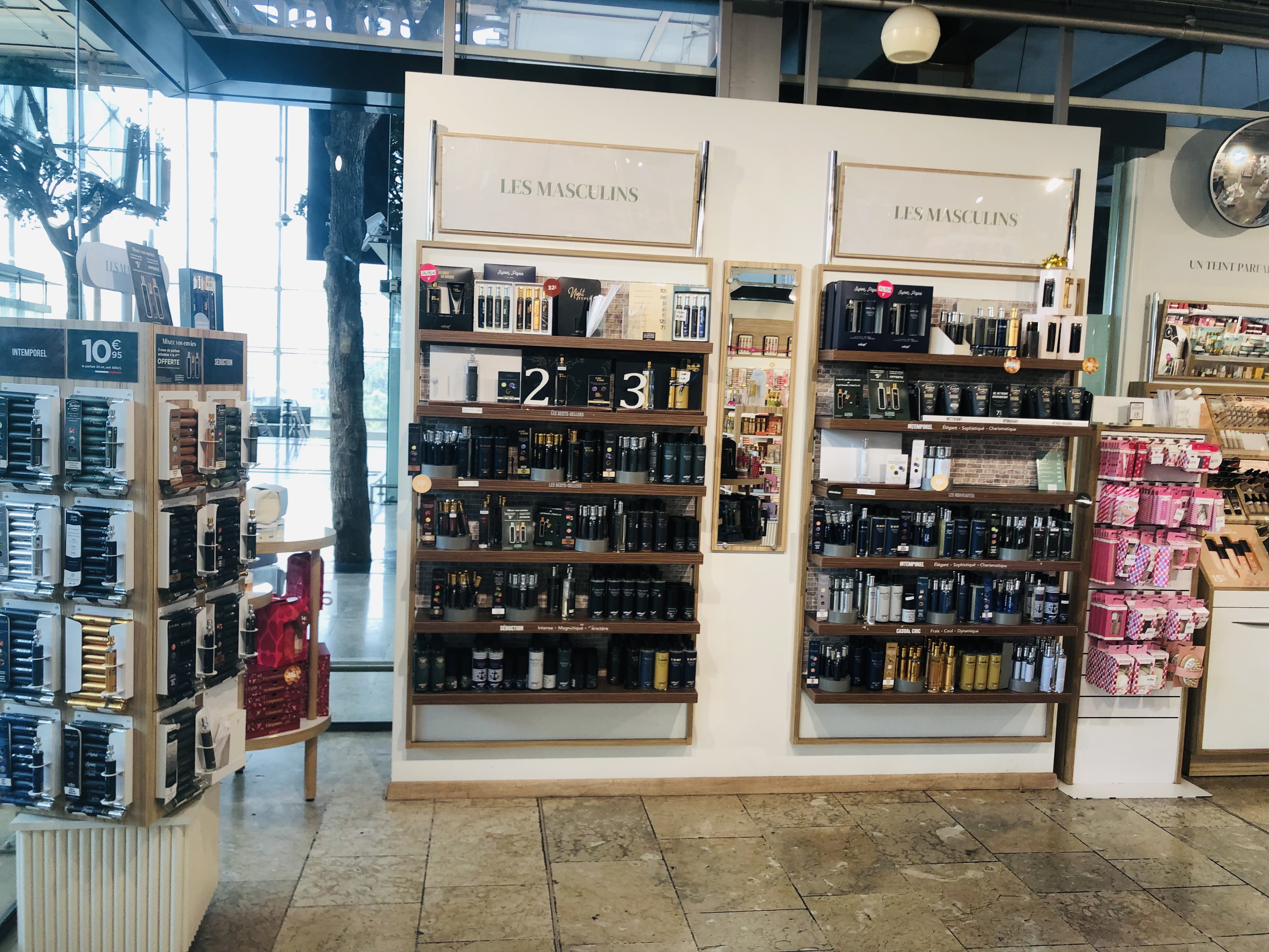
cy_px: 476
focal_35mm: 28
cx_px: 634
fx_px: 1026
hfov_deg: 63.4
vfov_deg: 49.7
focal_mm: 3.99
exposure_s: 1/100
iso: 25
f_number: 1.8
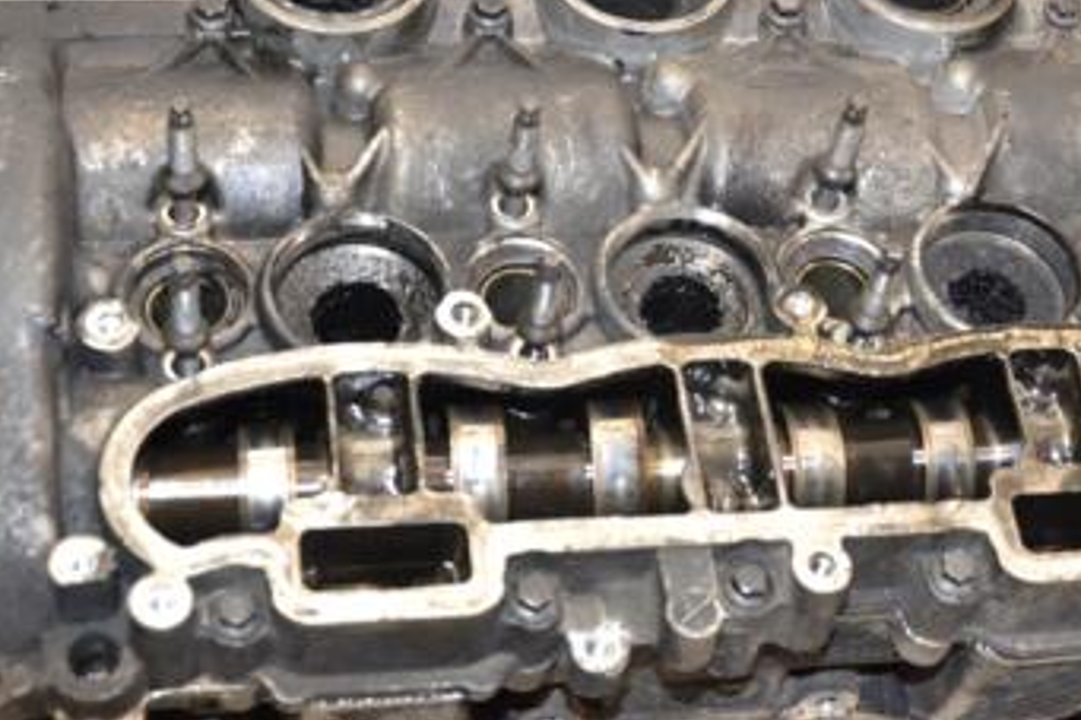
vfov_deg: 18.4
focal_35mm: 74
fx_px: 2221
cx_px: 644
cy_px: 343
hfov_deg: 27.3
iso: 800
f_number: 5
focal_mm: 28
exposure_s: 1/100
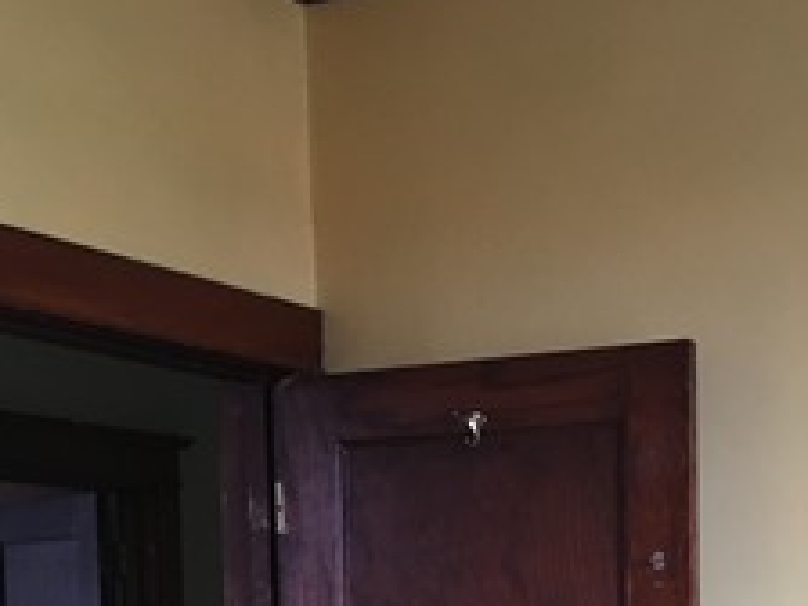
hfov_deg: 23.3
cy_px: 830
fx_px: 1937
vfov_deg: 16.6
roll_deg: +0.7
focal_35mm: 83
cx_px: 617
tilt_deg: -1.6
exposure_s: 1/30
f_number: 2.2
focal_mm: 4.15
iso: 80
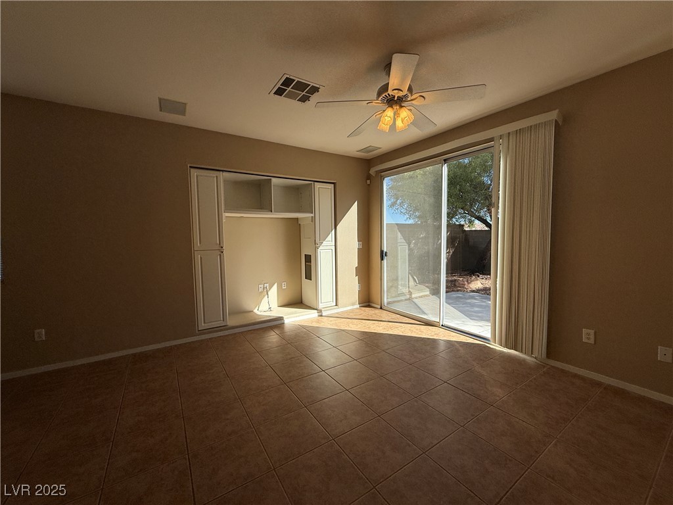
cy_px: 252
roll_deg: +0.4
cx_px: 336
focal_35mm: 14
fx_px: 272
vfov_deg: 85.7
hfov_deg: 102.1
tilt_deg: -2.3
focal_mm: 2.22
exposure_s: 1/985
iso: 50
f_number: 2.2
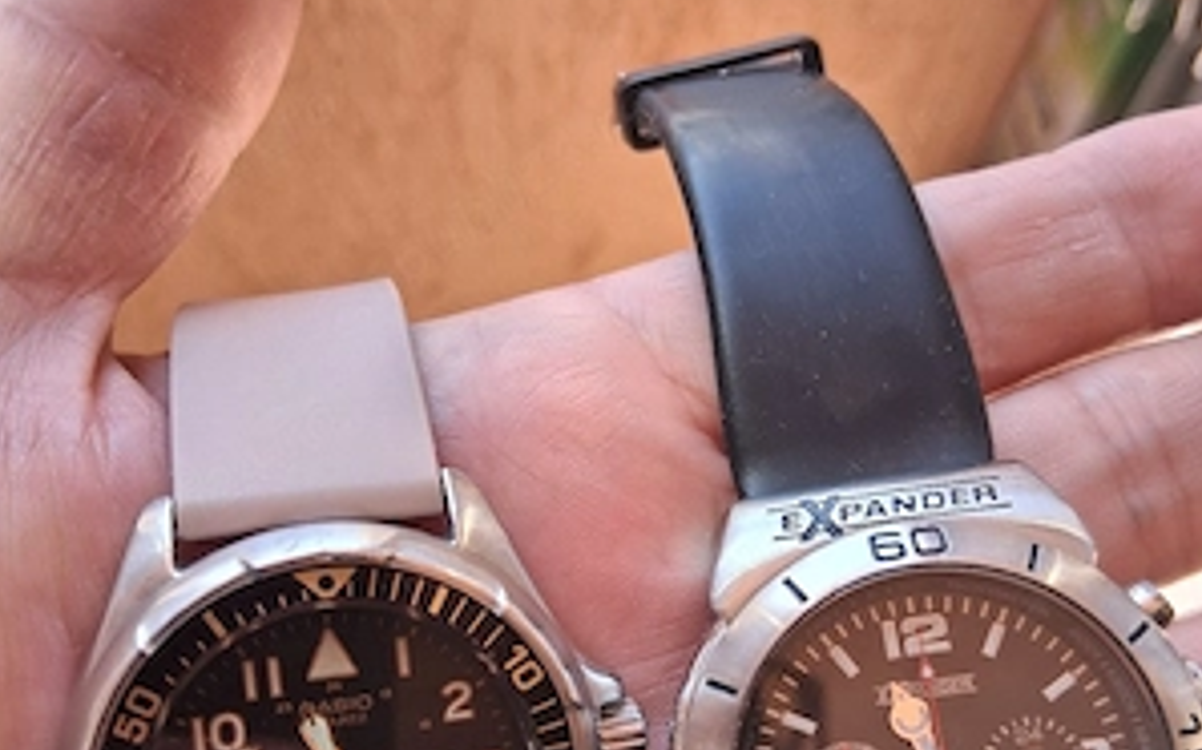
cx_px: 601
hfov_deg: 52.8
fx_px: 1212
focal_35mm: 37
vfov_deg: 33.8
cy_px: 548
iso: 50
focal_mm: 3.98
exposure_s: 1/100
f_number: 1.8
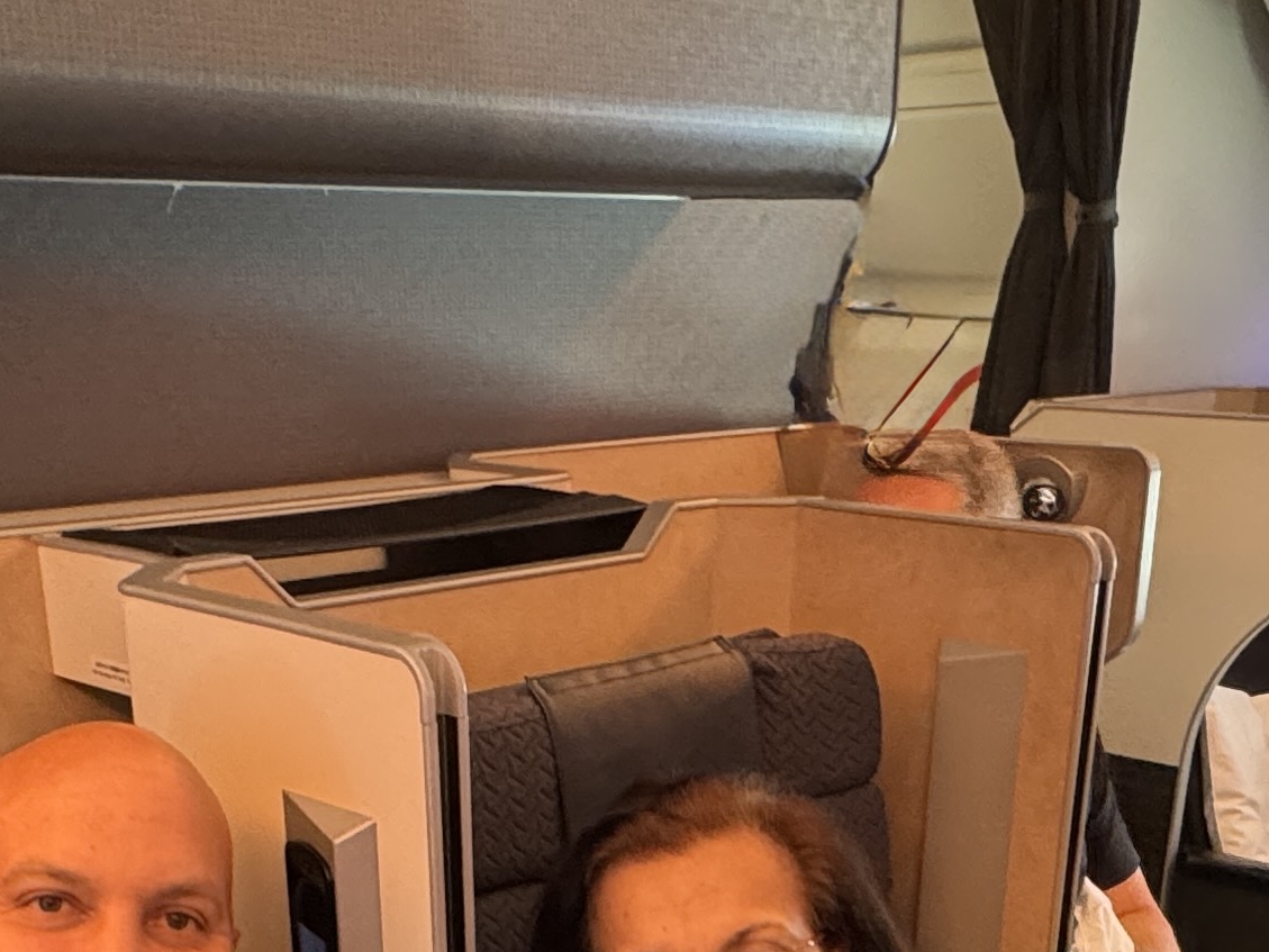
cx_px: 605
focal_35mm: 50
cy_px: 1103
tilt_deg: -27.7
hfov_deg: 38.2
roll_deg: -0.9
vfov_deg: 26.3
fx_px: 1833
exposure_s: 1/54
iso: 400
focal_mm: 2.22
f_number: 2.2
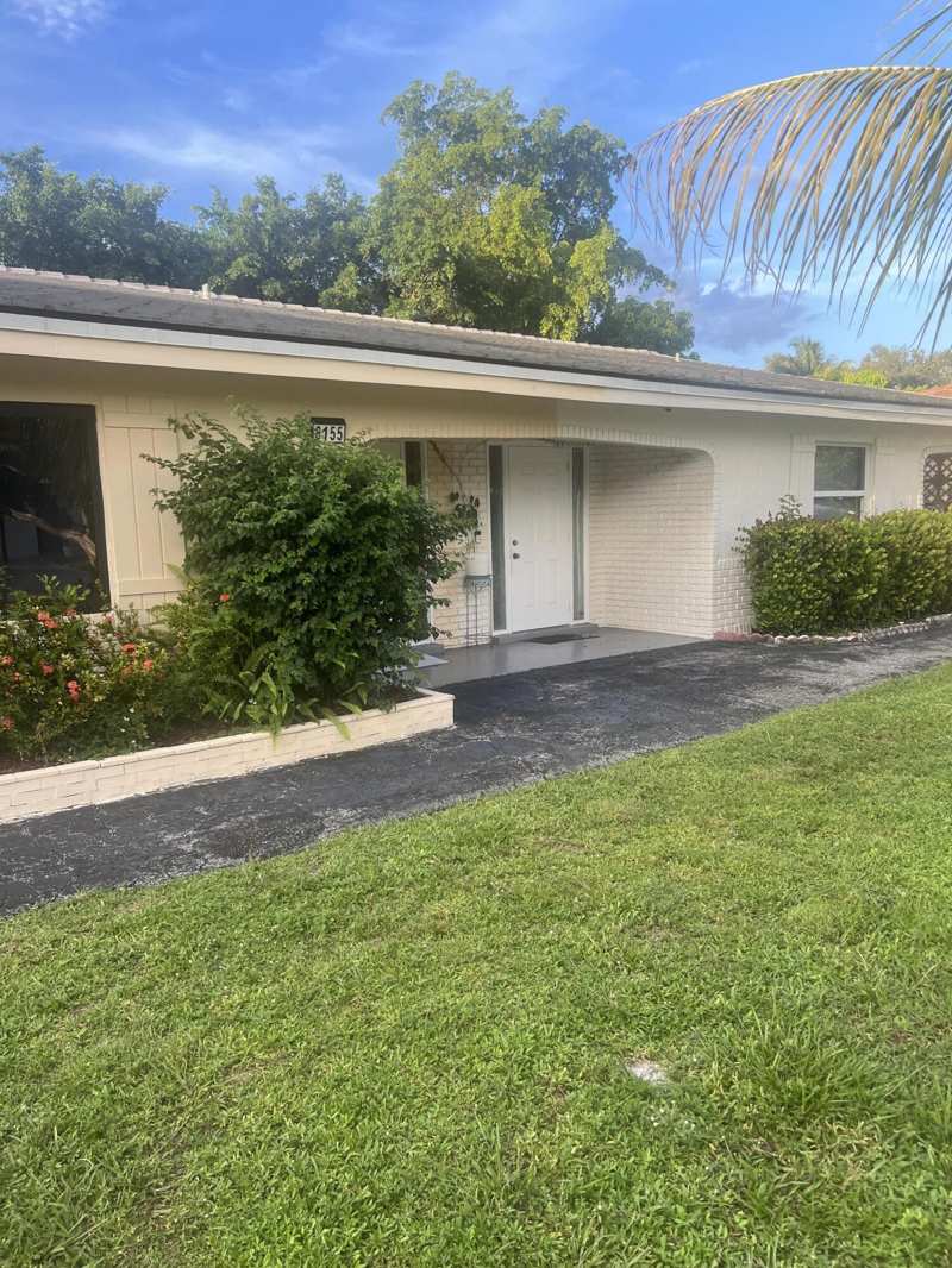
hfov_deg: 53.1
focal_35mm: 26
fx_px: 953
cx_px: 476
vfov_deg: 67.3
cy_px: 634
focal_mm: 5.7
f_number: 1.5
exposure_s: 1/528
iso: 50
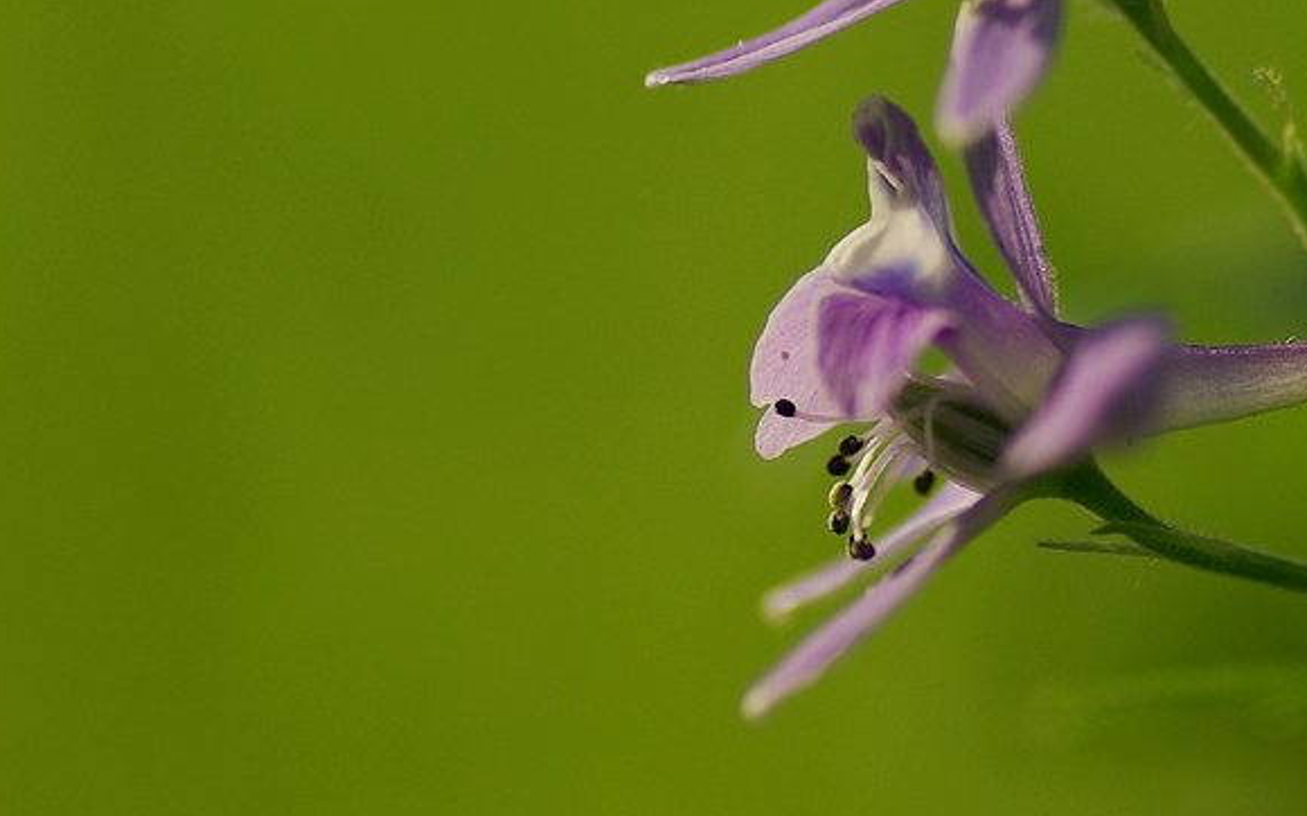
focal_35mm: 243
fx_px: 8652
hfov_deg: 8.6
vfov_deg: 5.4
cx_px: 908
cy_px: 151
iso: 100
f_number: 2.8
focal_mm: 90
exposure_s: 1/400
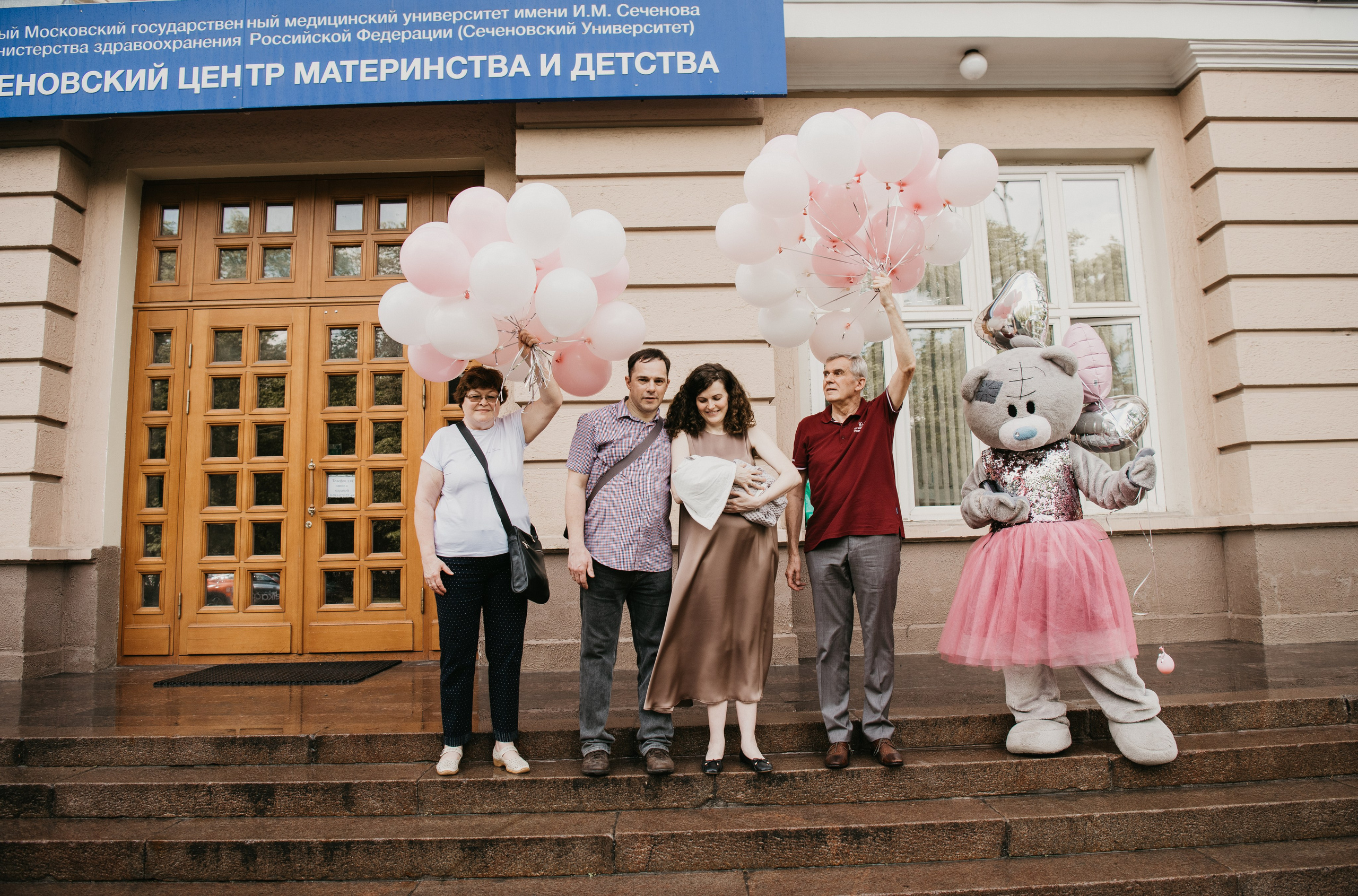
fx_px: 924
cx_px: 693
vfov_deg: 51.7
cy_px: 434
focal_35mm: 25
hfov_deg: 72.6
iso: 250
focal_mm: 24
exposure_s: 1/400
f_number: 5
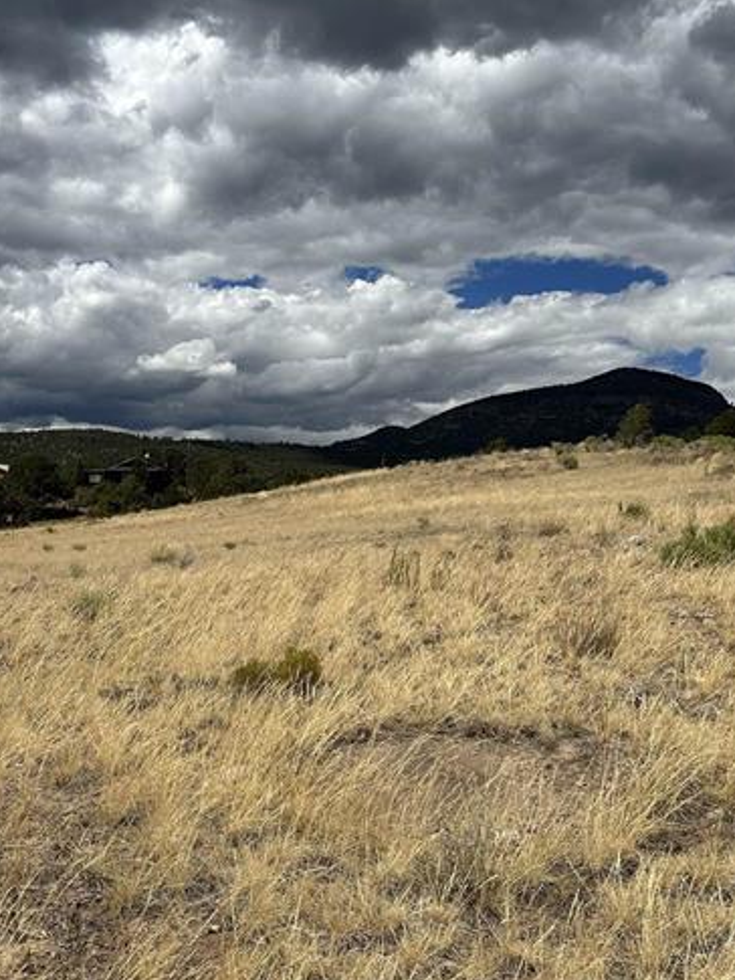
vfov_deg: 49.0
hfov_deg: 37.7
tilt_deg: +5.5
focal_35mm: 38
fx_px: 1075
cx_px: 313
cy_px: 469
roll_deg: -1.1
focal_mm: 6.86
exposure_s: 1/10753
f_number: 1.78
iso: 80
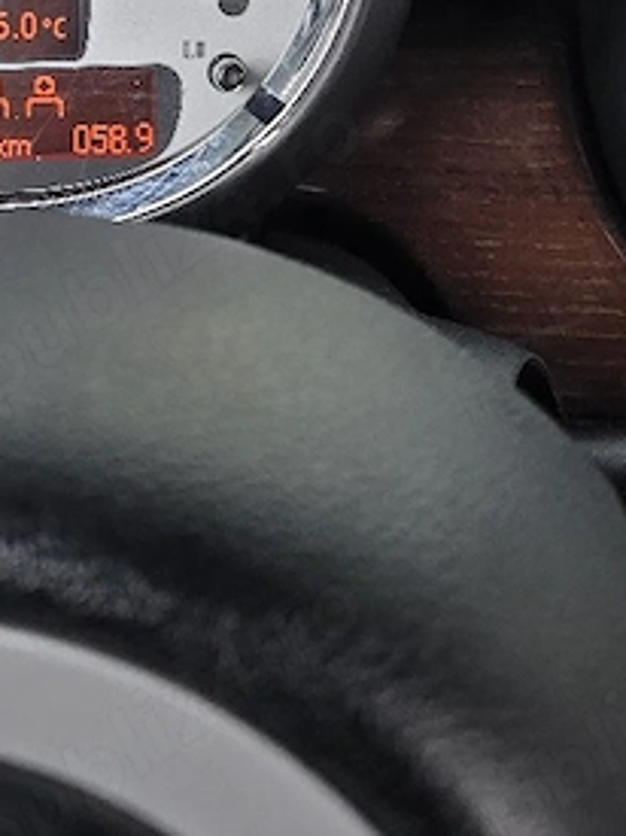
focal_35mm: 67
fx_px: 1617
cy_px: -149
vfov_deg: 26.1
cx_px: 286
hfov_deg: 21.9
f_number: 1.7
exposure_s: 1/182
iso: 64
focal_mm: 6.3
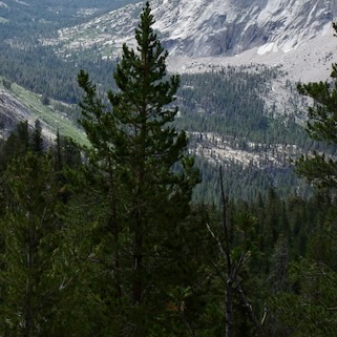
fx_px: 1013
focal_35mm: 92
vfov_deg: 18.2
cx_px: 71
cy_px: -33
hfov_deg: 18.7
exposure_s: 1/500
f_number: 8
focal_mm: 18.3
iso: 200
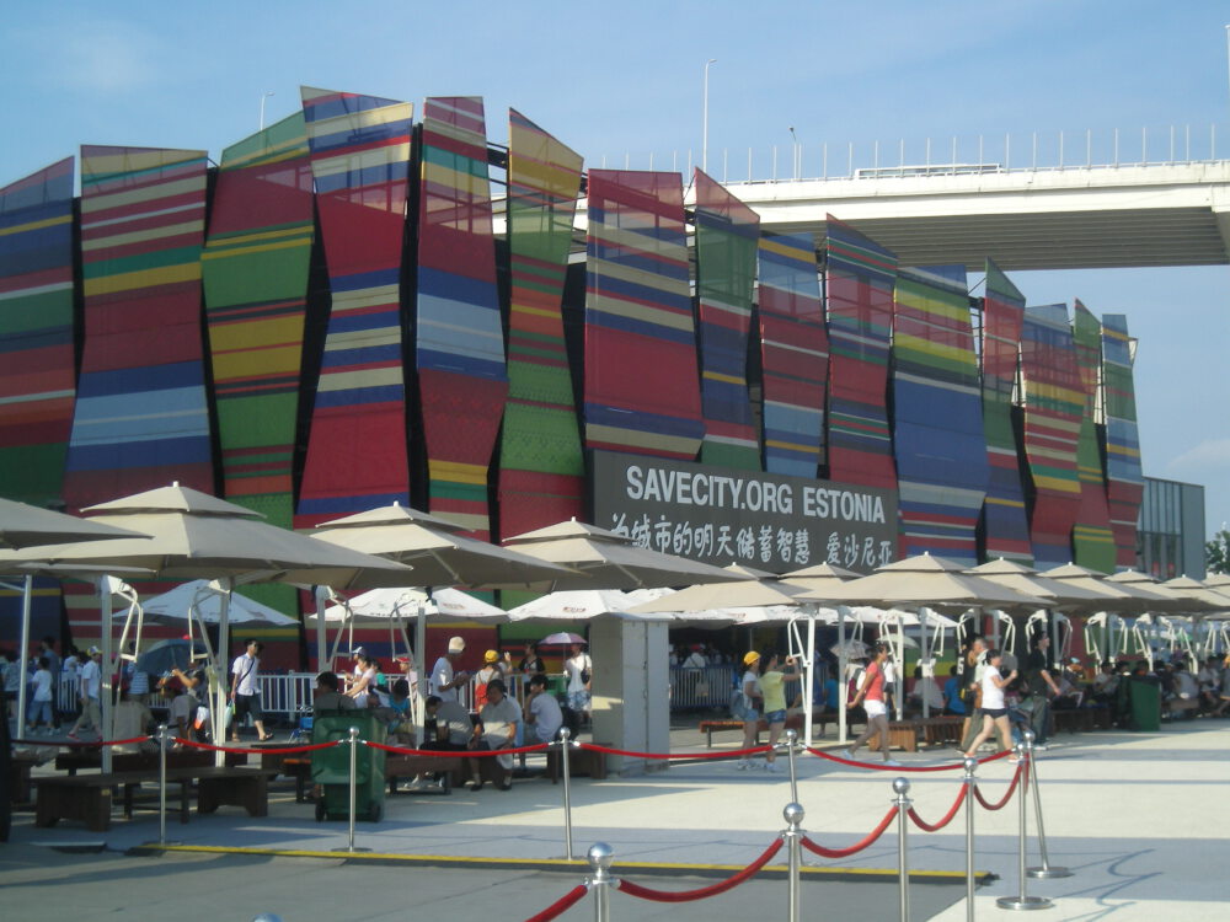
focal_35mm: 61
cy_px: 461
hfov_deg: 31.7
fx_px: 2167
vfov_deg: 24.0
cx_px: 615
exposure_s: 1/140
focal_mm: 9.9
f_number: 7
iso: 50
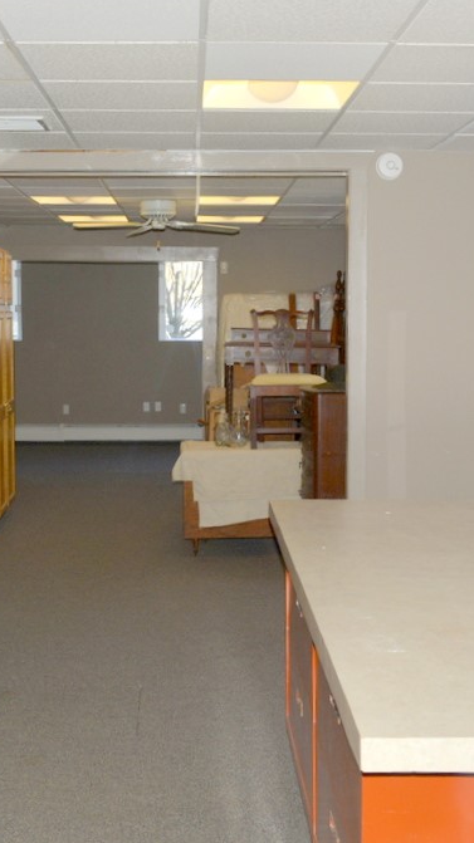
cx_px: 245
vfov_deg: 42.9
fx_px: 1073
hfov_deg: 24.9
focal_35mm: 48
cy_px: 418
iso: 200
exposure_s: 1/125
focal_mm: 20
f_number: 5.6
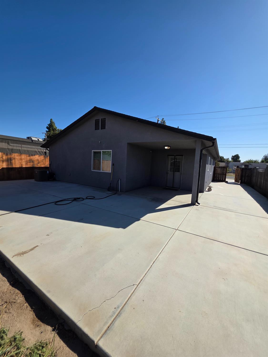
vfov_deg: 106.2
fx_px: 134
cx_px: 134
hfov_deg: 89.9
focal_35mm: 13
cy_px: 178
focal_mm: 2.2
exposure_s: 1/2828
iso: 40
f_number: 1.9
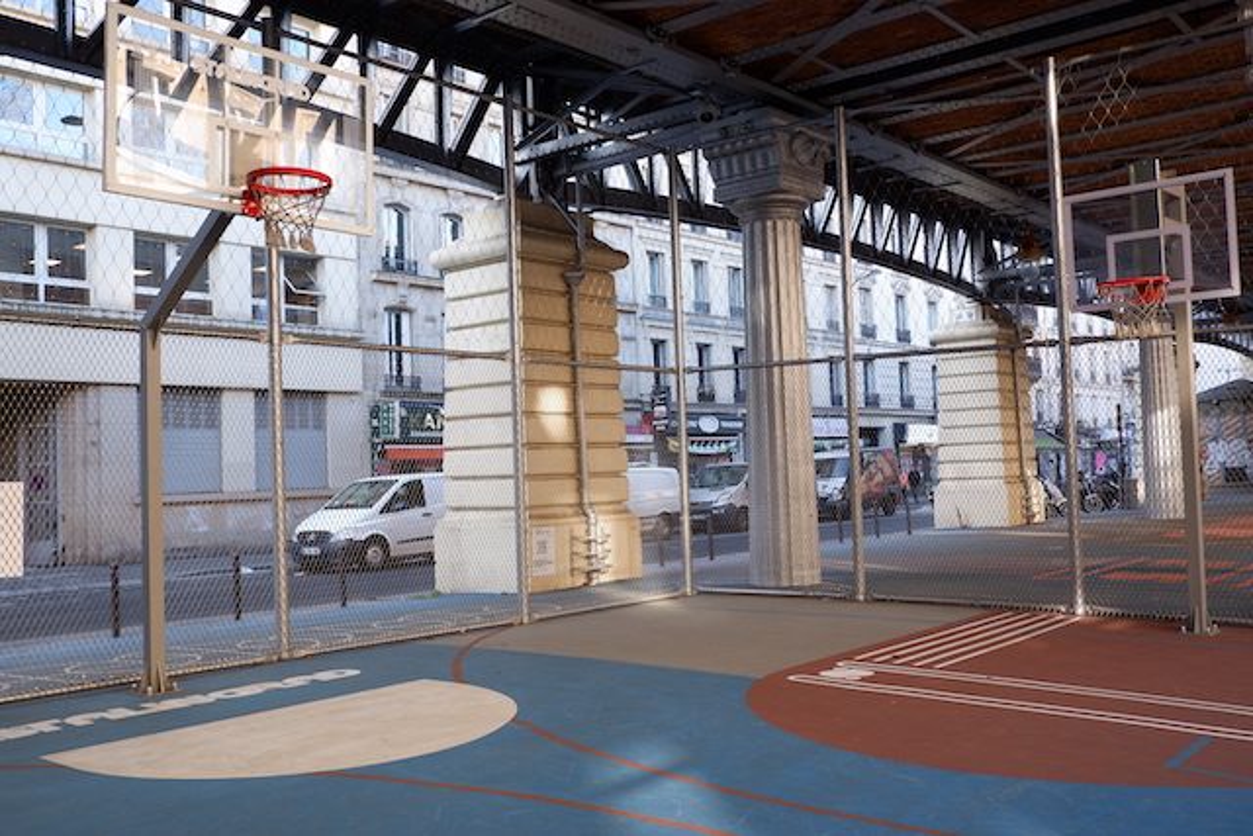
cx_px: 626
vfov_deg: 40.0
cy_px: 418
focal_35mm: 33
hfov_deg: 57.2
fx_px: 1149
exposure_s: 1/85
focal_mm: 22.1
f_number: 4.2
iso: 200
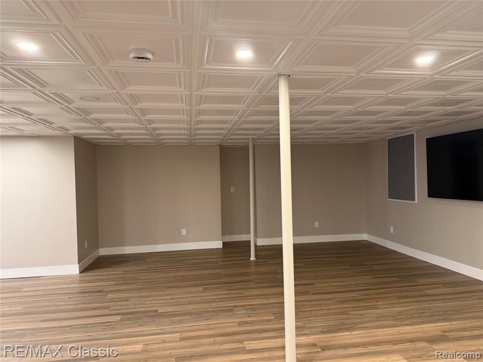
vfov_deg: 56.8
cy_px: 181
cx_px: 242
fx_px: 335
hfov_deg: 71.6
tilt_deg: -0.1
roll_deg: +3.0
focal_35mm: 24
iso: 250
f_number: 1.78
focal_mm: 6.76
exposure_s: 1/60
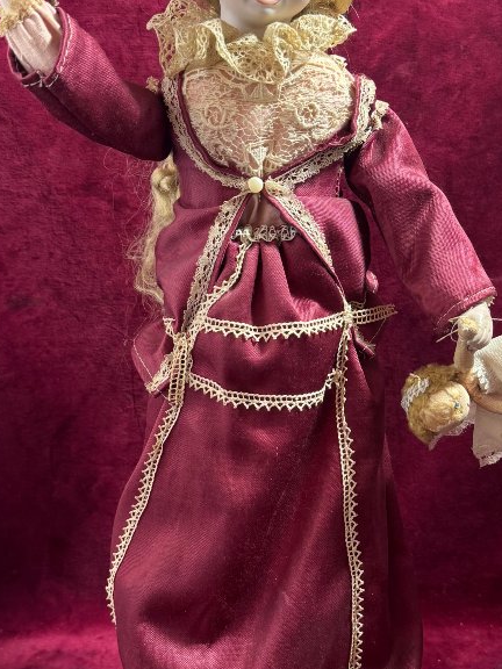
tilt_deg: -16.5
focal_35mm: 50
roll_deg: +1.8
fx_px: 967
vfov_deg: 38.1
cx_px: 248
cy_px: 380
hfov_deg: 29.1
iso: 160
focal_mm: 6.76
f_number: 1.78
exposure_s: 1/50
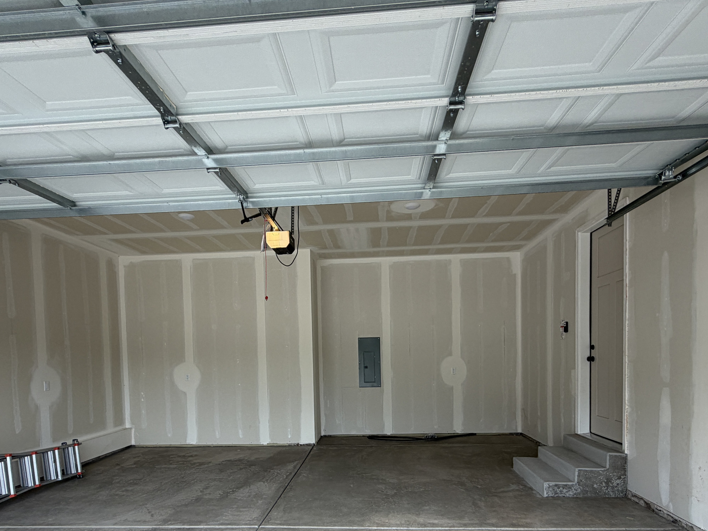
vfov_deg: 63.5
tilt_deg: -1.4
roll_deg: +1.4
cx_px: 355
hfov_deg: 81.8
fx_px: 409
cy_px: 372
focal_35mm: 20
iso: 40
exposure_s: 1/182
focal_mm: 2.22
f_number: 2.2
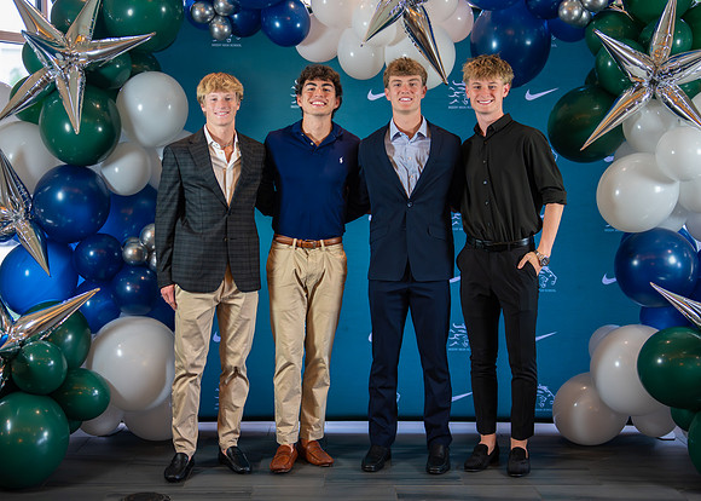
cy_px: 260
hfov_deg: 34.8
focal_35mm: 56
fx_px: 1118
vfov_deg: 25.2
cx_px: 366
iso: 1000
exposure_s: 1/400
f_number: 1.2
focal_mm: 50
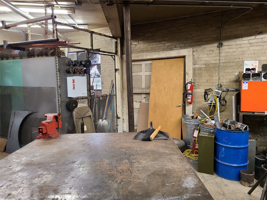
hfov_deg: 67.3
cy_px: 100
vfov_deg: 53.1
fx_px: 201
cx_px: 134
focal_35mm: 26
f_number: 1.8
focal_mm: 5.4
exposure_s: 1/60
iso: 160
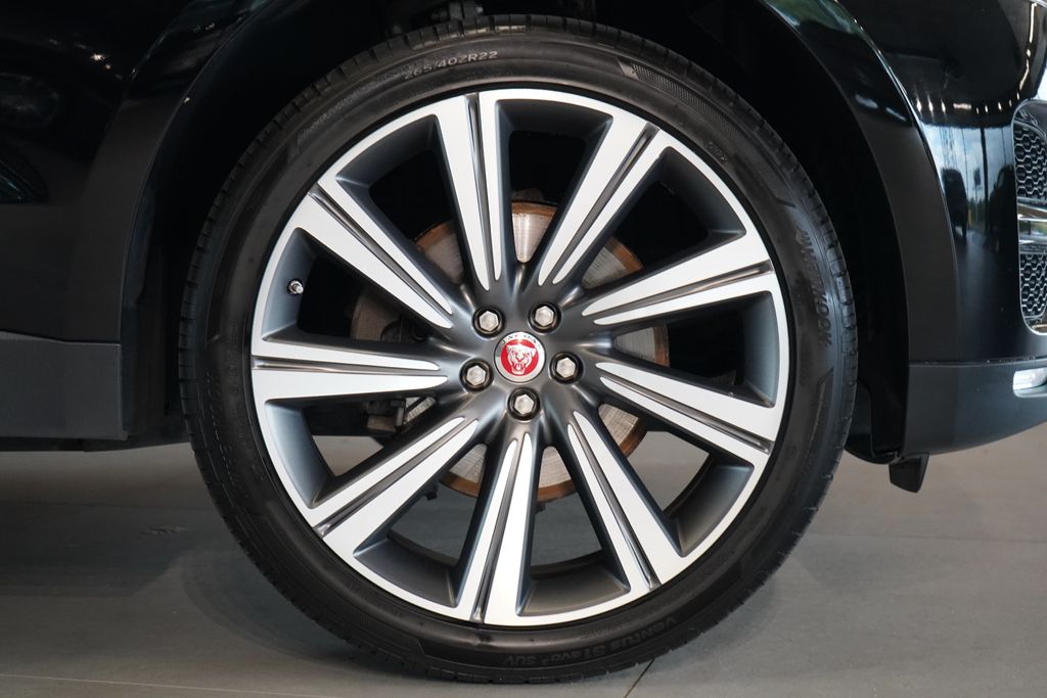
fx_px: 1803
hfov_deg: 32.4
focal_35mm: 62
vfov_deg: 21.9
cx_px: 524
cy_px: 349
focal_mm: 62
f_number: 5.6
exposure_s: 1/160
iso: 6400
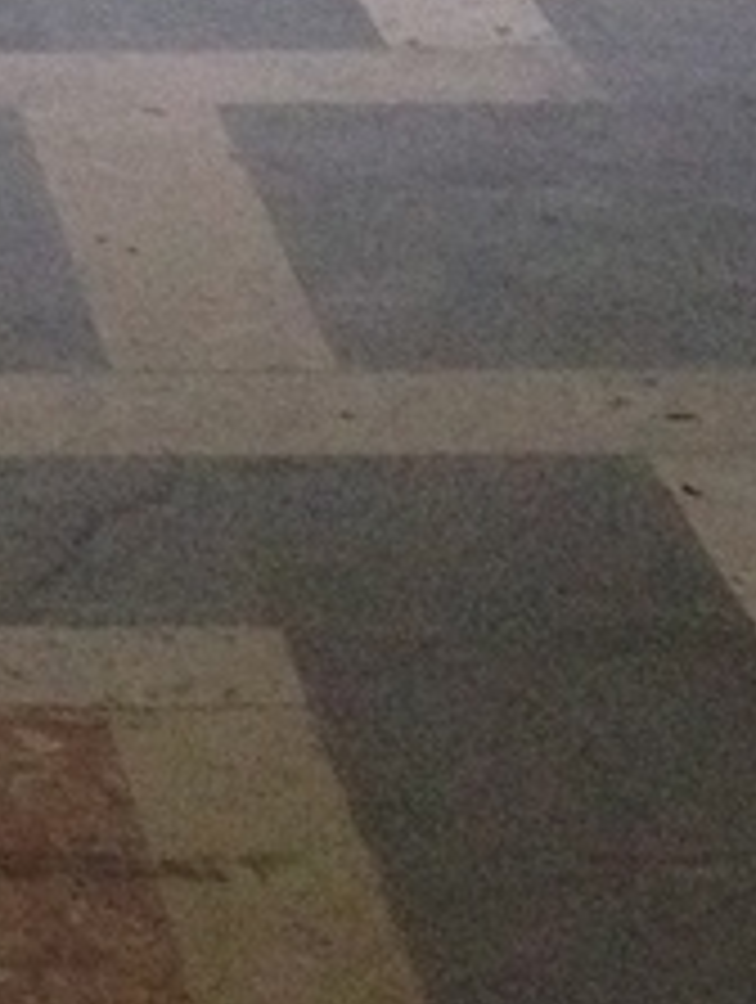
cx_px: -522
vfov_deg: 9.3
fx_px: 5459
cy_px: -1472
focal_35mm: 188
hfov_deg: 7.7
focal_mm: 4.28
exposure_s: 1/20
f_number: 2.4
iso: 400
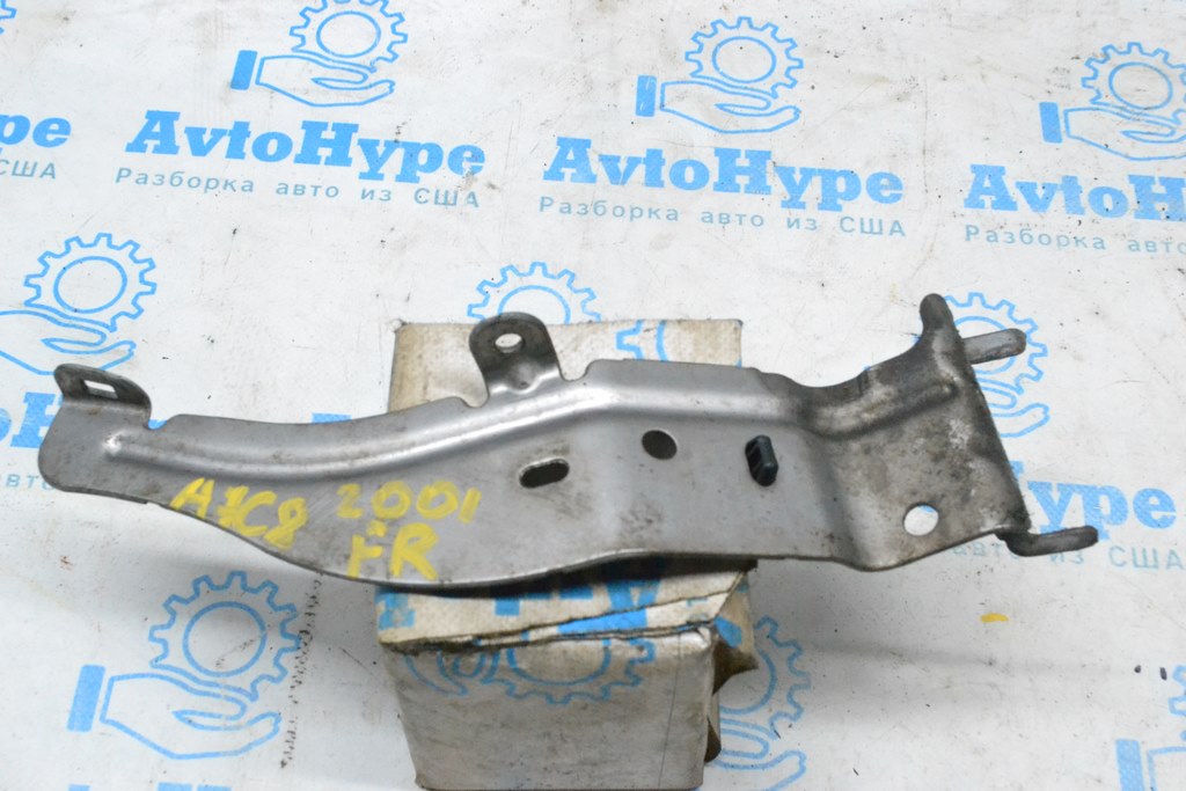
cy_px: 396
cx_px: 593
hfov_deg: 38.9
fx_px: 1680
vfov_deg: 26.5
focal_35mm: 51
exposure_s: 1/160
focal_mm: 34
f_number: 10
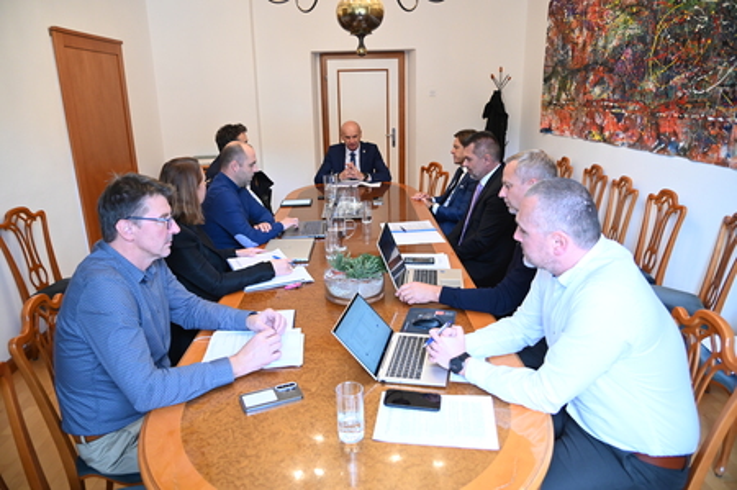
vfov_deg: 53.0
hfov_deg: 73.8
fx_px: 491
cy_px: 245
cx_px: 368
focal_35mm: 24
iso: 2500
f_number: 4
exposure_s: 1/160
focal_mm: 24
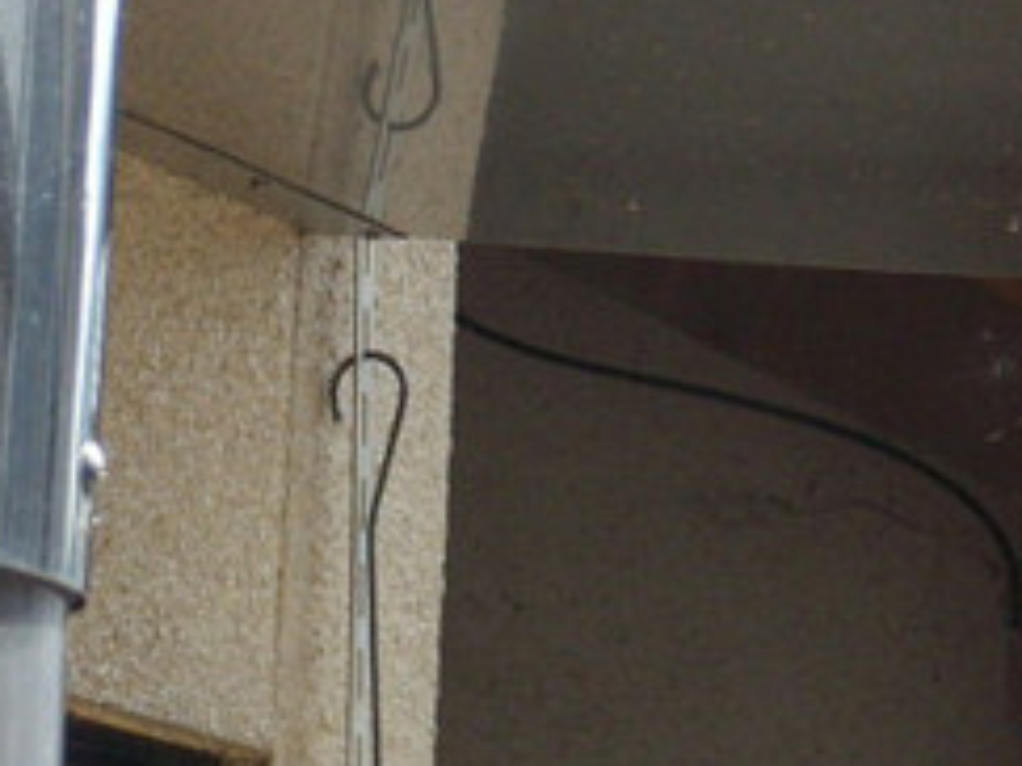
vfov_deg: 4.0
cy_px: 59
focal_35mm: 369
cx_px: 580
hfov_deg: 5.4
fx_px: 10889
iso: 80
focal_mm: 18.6
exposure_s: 1/200
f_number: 5.2
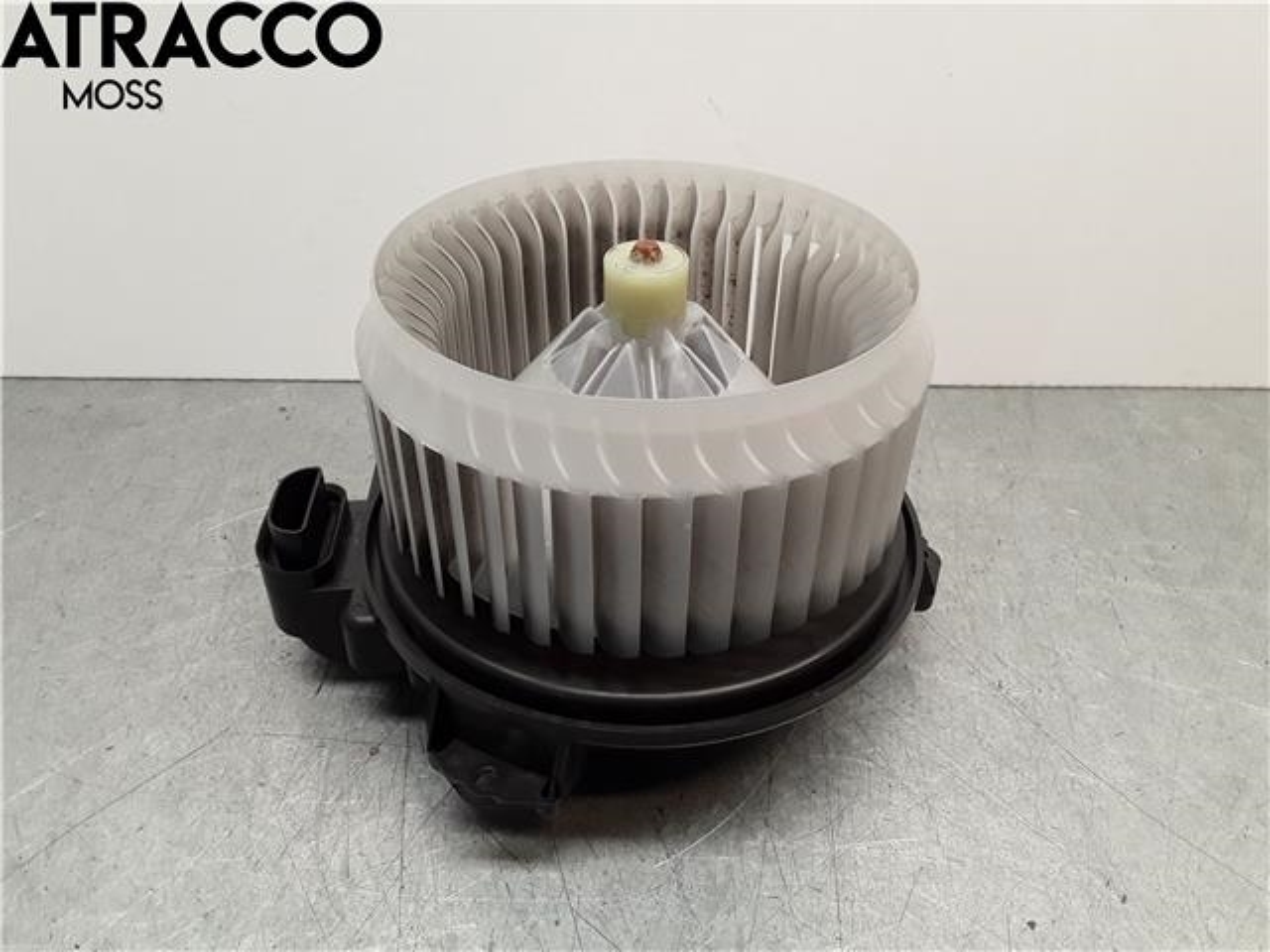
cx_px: 635
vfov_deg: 49.7
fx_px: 1027
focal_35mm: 28
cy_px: 476
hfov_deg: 63.4
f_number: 1.9
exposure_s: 1/100
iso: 64
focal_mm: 2.91
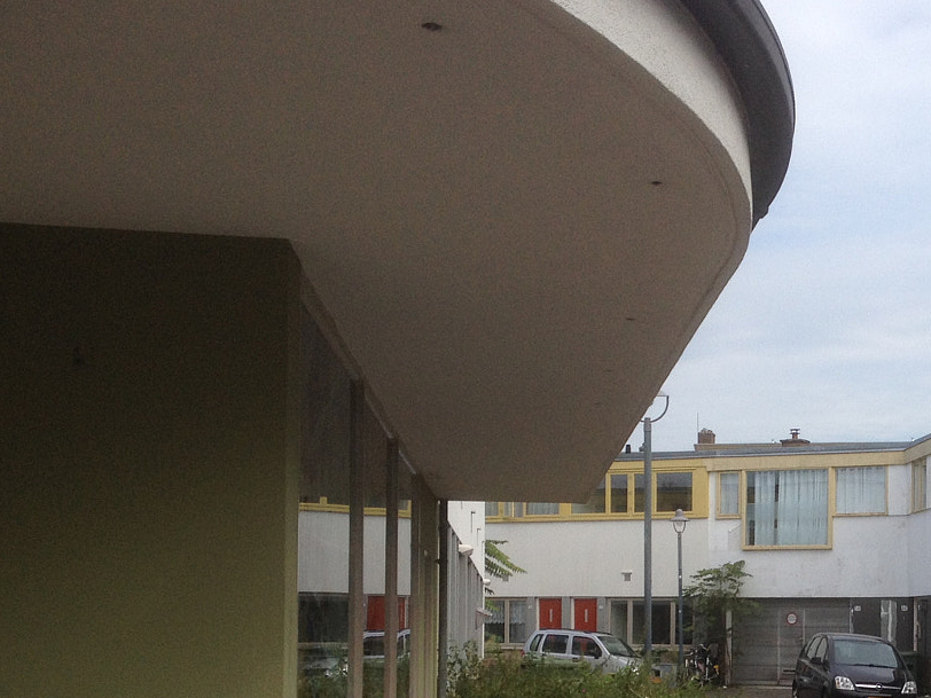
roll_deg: -1.0
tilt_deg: +0.2
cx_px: 876
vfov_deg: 20.8
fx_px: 1856
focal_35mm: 69
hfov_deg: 27.0
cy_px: 633
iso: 50
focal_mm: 4.28
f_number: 2.4
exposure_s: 1/1623
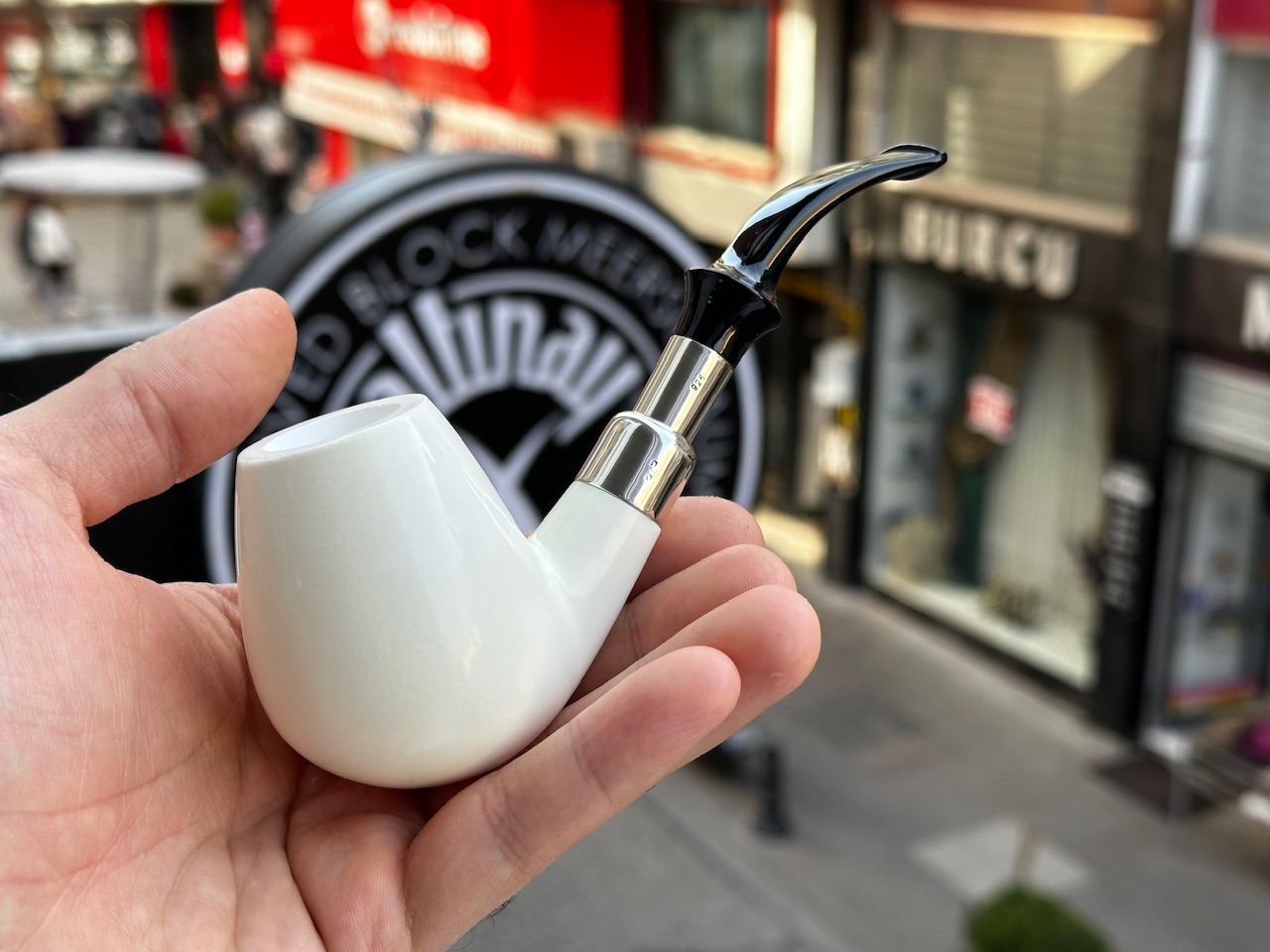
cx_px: 635
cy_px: 476
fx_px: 1761
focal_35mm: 48
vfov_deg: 30.3
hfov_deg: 39.7
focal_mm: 6.86
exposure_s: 1/393
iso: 64
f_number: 1.78
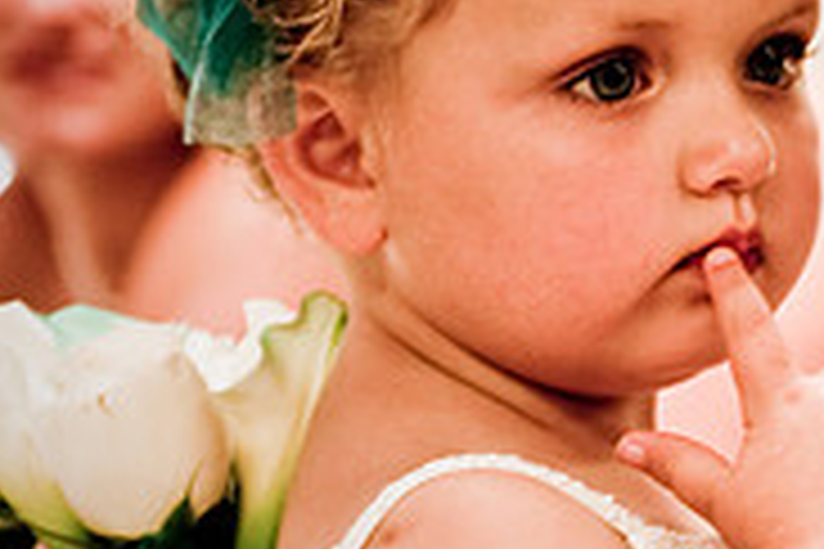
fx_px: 7599
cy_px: 205
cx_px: 973
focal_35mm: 332
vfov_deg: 4.1
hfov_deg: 6.2
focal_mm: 70
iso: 200
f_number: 2.8
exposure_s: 1/60
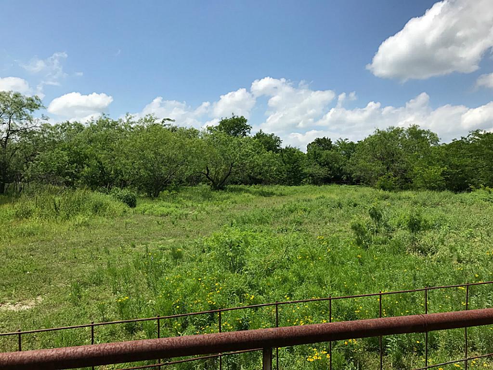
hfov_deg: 63.4
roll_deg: -0.5
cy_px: 185
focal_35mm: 28
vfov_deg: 49.7
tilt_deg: +0.6
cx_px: 246
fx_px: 399
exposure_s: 1/3195
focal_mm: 3.99
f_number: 1.8
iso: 20
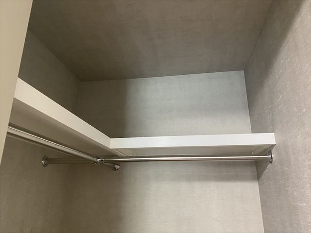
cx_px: 156
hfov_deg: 67.3
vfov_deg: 53.1
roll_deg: +0.0
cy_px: 116
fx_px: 234
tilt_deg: +17.3
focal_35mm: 26
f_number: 1.8
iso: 500
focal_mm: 4.25
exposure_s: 1/57
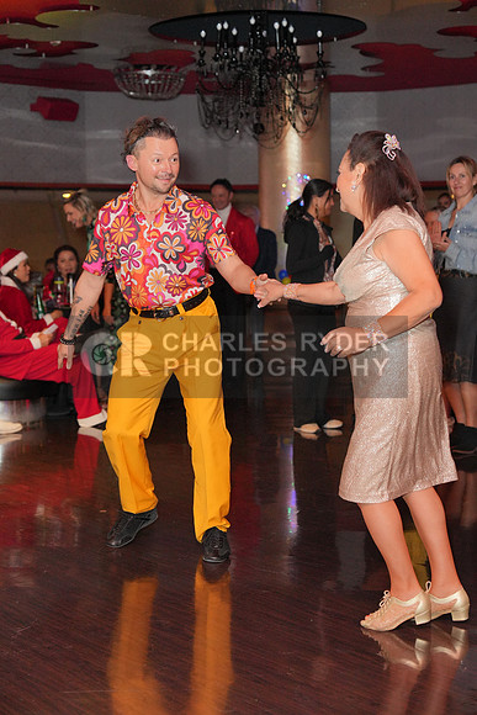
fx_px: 1231
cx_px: 238
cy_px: 358
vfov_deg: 32.4
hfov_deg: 21.9
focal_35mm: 62
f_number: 4
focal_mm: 62
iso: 4000
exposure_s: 1/200
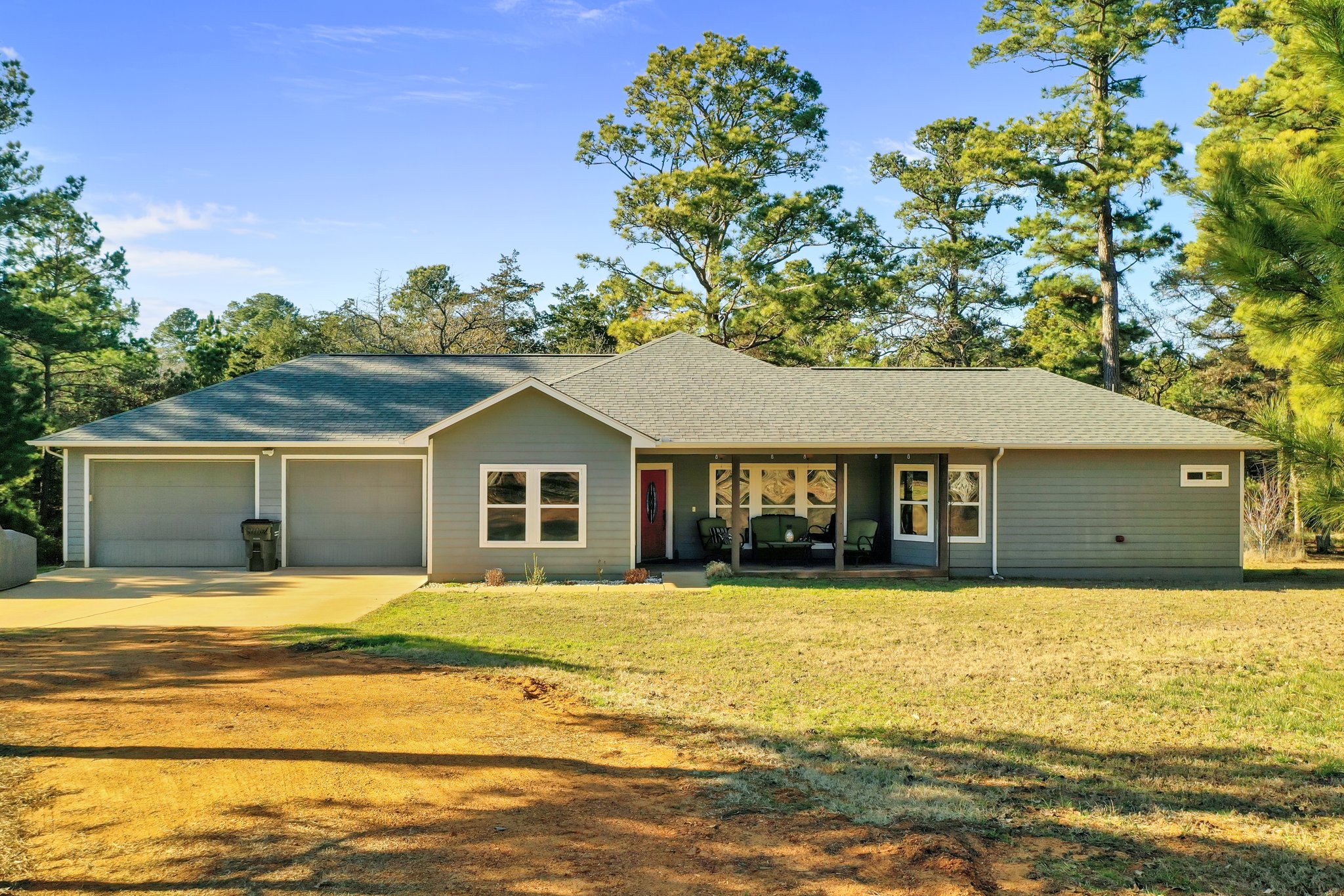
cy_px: 448
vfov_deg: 46.4
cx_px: 672
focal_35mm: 28
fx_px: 1045
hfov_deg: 65.5
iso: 100
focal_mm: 10.26
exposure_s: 1/120
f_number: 4.5
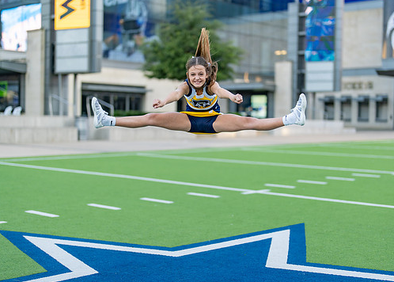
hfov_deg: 32.2
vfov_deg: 23.3
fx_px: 683
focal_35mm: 61
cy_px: 154
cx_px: 211
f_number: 1.2
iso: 160
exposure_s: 1/1250
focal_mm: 50
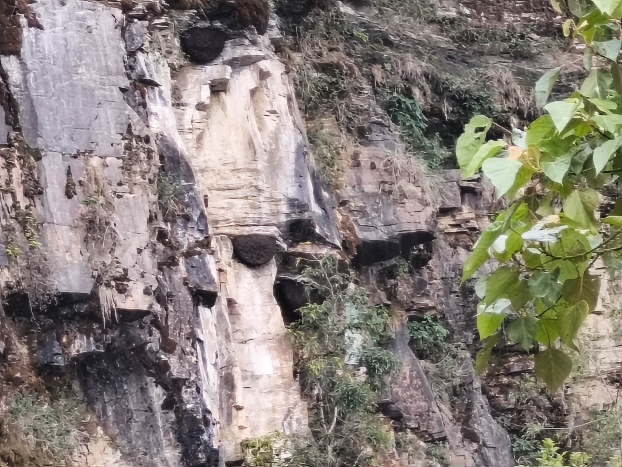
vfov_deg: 5.7
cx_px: 311
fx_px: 4690
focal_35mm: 261
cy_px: 234
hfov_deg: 7.6
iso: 100
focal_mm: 7.1
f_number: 1.85
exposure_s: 1/123
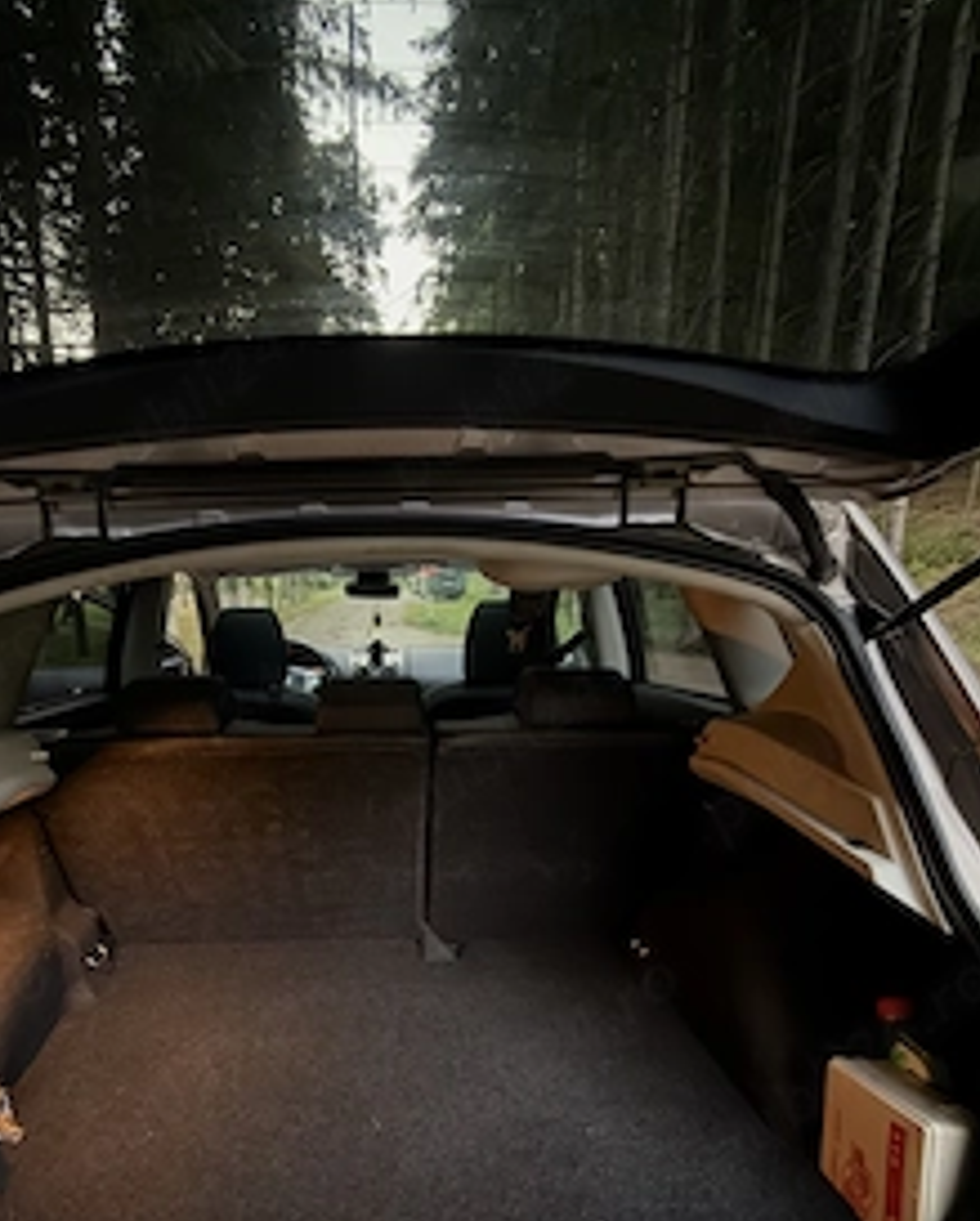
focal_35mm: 20
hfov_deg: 67.3
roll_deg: +0.1
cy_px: 801
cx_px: 376
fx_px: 724
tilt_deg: -14.1
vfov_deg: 78.1
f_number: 2.2
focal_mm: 2.22
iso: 1250
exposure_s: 1/11
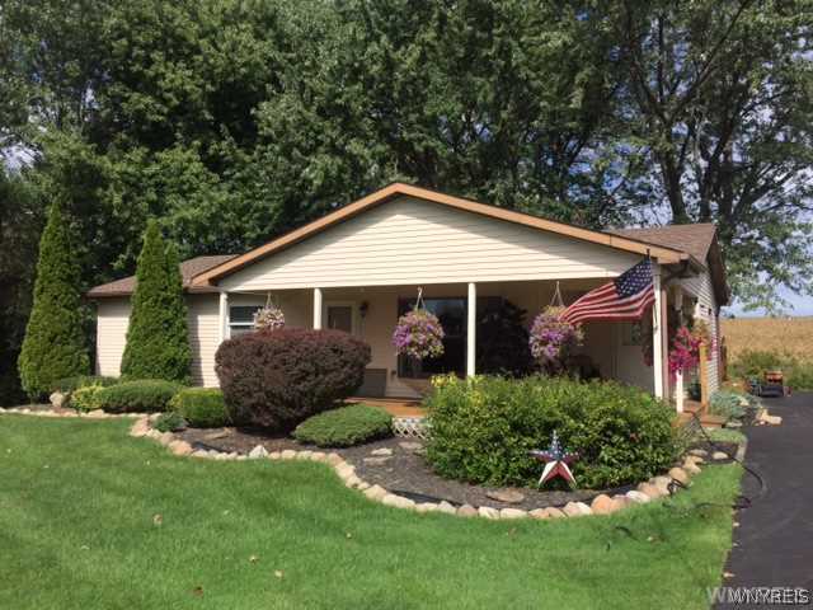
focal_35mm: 29
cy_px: 305
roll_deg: -0.7
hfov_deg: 61.7
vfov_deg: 48.2
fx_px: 681
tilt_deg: +4.5
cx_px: 406
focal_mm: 4.15
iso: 32
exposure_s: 1/2475
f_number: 2.2
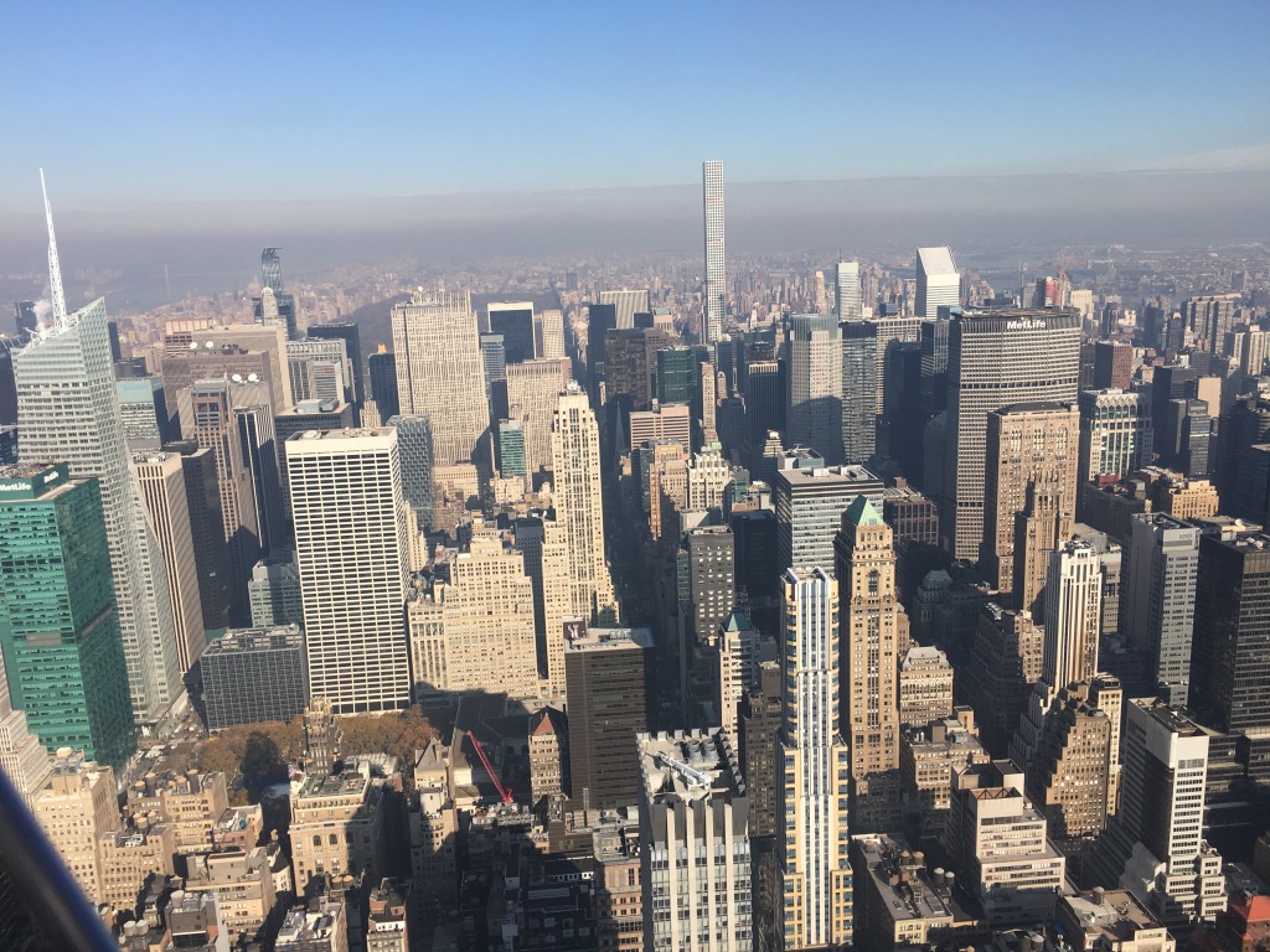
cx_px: 635
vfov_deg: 48.2
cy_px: 476
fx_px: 1064
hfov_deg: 61.7
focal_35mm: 29
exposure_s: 1/1637
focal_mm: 4.15
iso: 25
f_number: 2.2
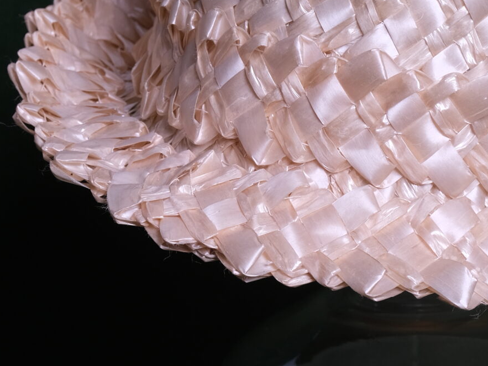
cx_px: 410
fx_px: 3143
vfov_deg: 6.7
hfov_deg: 8.9
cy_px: 232
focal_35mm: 223
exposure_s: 1/100
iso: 320
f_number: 8
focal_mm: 53.3
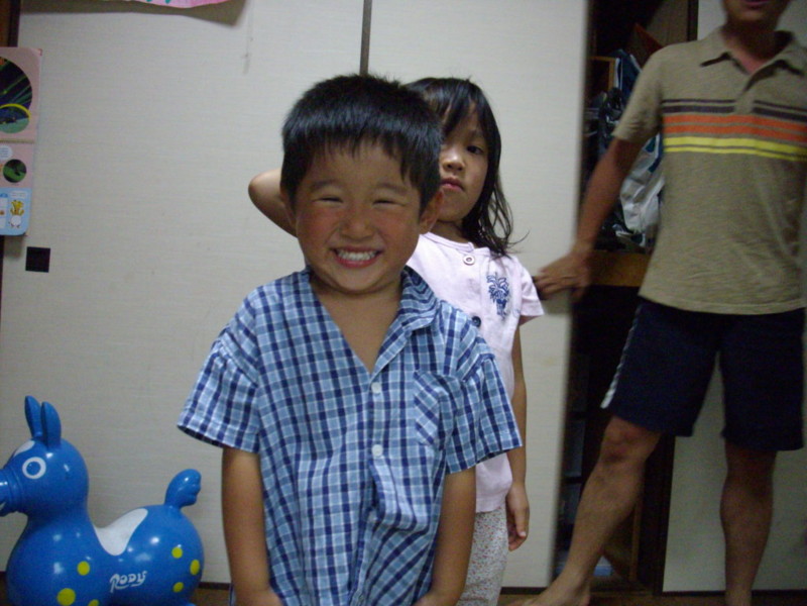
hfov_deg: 50.1
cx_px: 404
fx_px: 863
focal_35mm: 37
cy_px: 303
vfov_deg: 38.7
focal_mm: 6.2
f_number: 2.8
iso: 400
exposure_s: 1/30
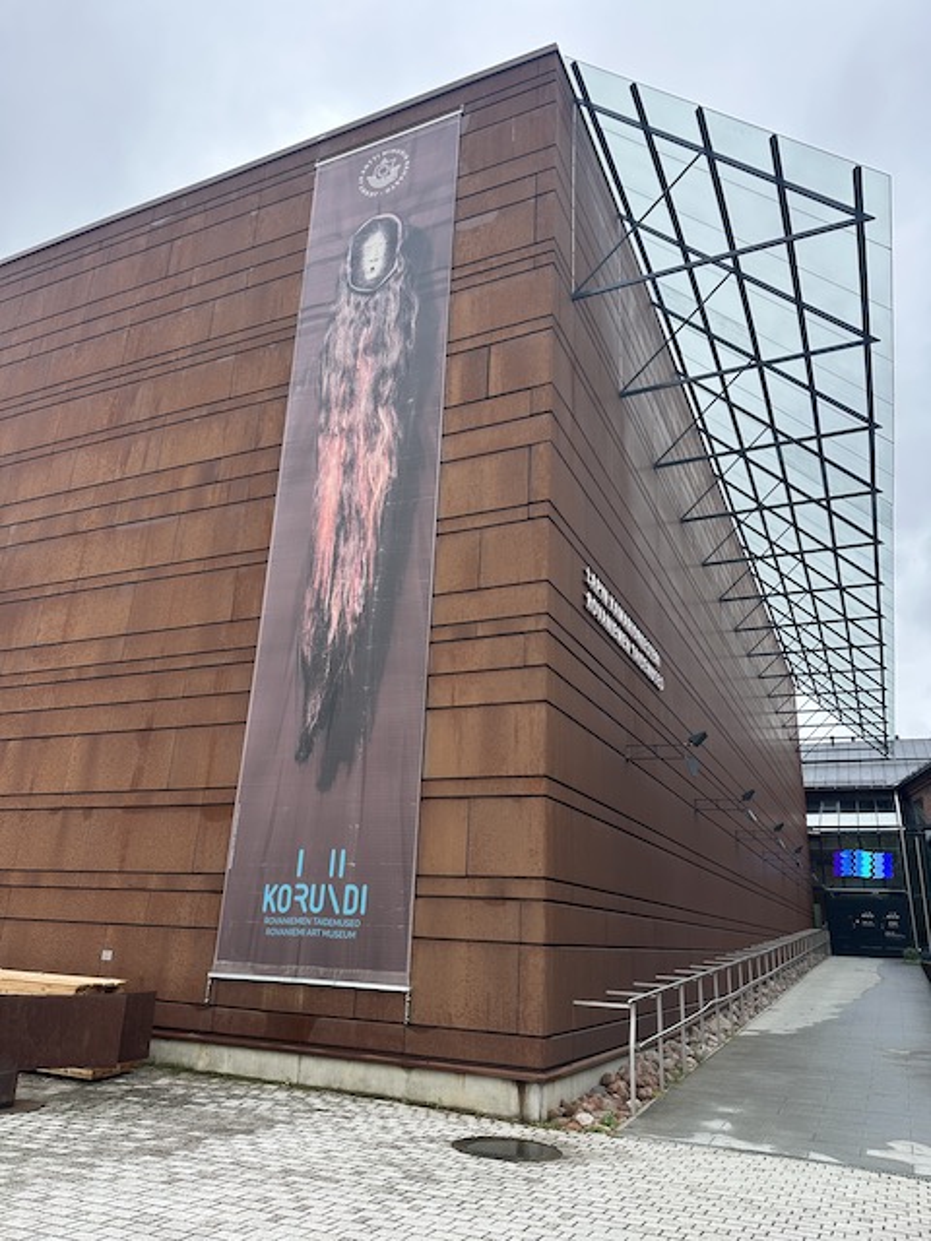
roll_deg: -3.6
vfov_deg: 71.6
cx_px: 466
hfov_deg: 56.8
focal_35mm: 24
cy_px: 620
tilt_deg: +21.7
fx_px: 861
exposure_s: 1/172
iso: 80
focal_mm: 6.86
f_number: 1.78
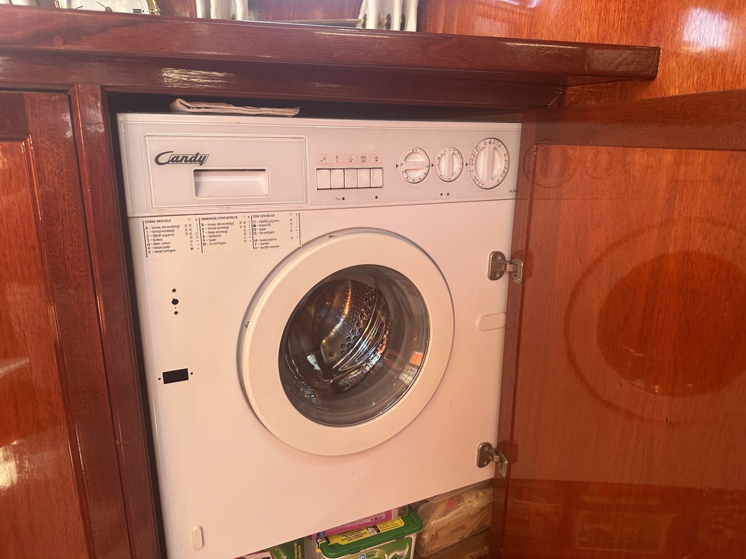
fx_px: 517
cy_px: 280
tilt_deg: -15.7
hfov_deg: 71.6
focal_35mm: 24
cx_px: 373
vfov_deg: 56.8
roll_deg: +0.1
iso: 160
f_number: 1.78
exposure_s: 1/121
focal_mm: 6.86
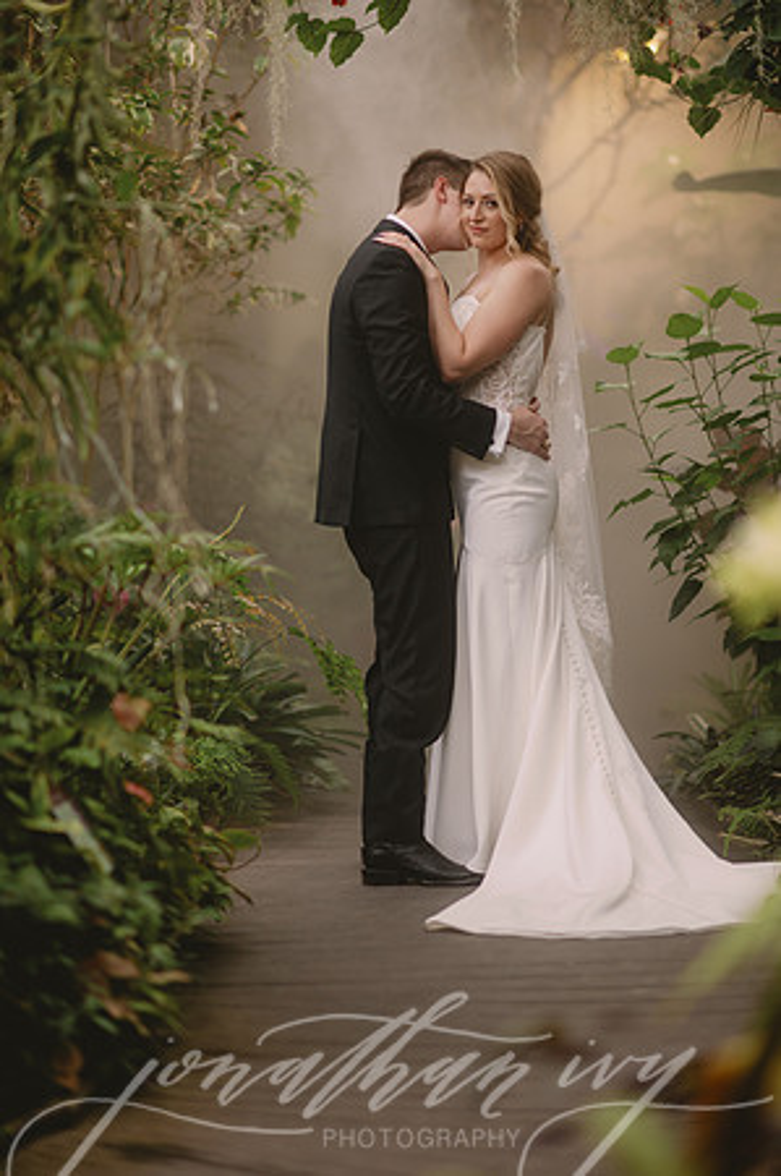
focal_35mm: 85
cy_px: 588
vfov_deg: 23.9
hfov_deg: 16.0
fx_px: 2772
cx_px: 390
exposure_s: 1/250
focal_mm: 85
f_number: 1.8
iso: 250
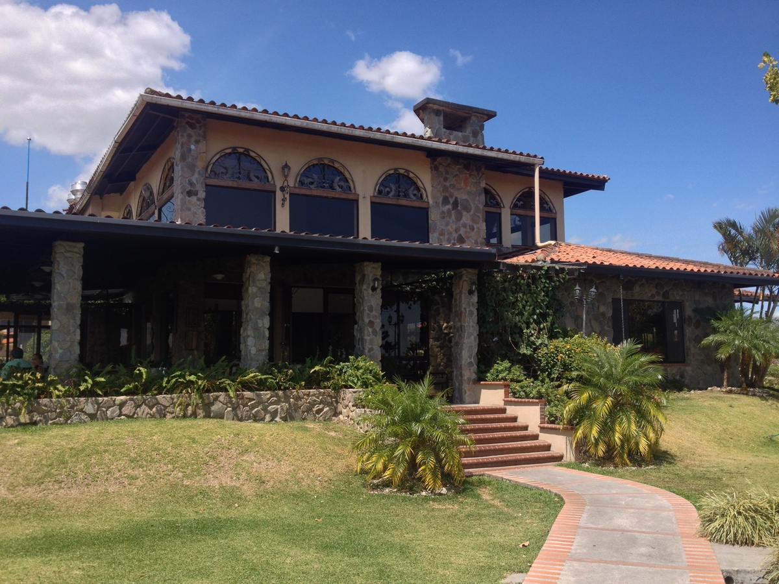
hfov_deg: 52.6
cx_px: 390
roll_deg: +1.2
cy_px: 292
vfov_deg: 40.7
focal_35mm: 35
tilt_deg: +3.3
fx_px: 788
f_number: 2.4
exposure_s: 1/1004
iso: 50
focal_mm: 4.28
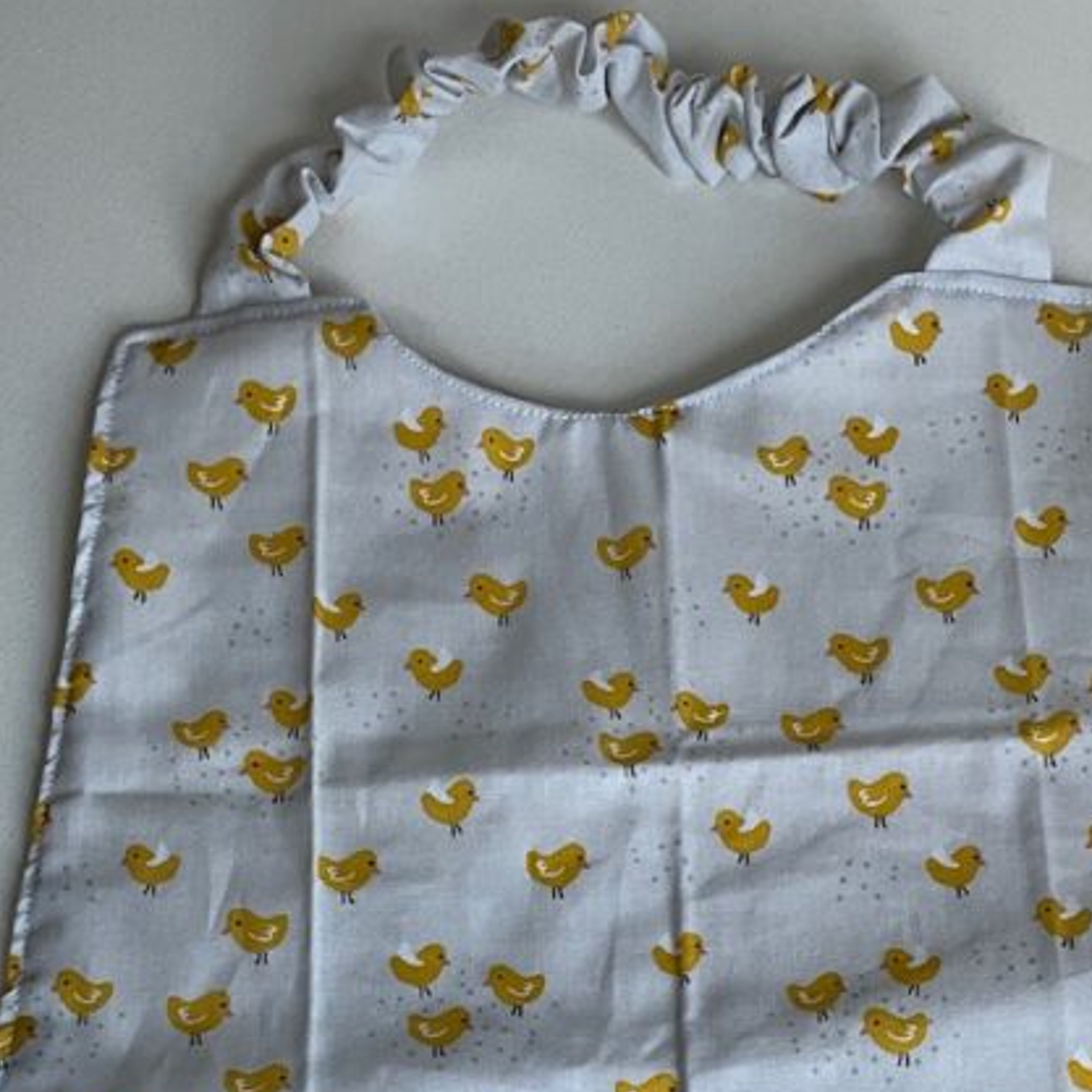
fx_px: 2248
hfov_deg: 27.2
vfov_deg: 26.3
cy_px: 995
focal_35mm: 63
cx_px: 691
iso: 25
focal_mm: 3
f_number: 1.8
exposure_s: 1/391
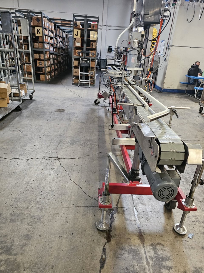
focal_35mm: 23
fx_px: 181
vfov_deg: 73.9
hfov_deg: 58.9
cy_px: 136
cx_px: 102
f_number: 1.7
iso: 800
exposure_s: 1/120
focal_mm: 6.3
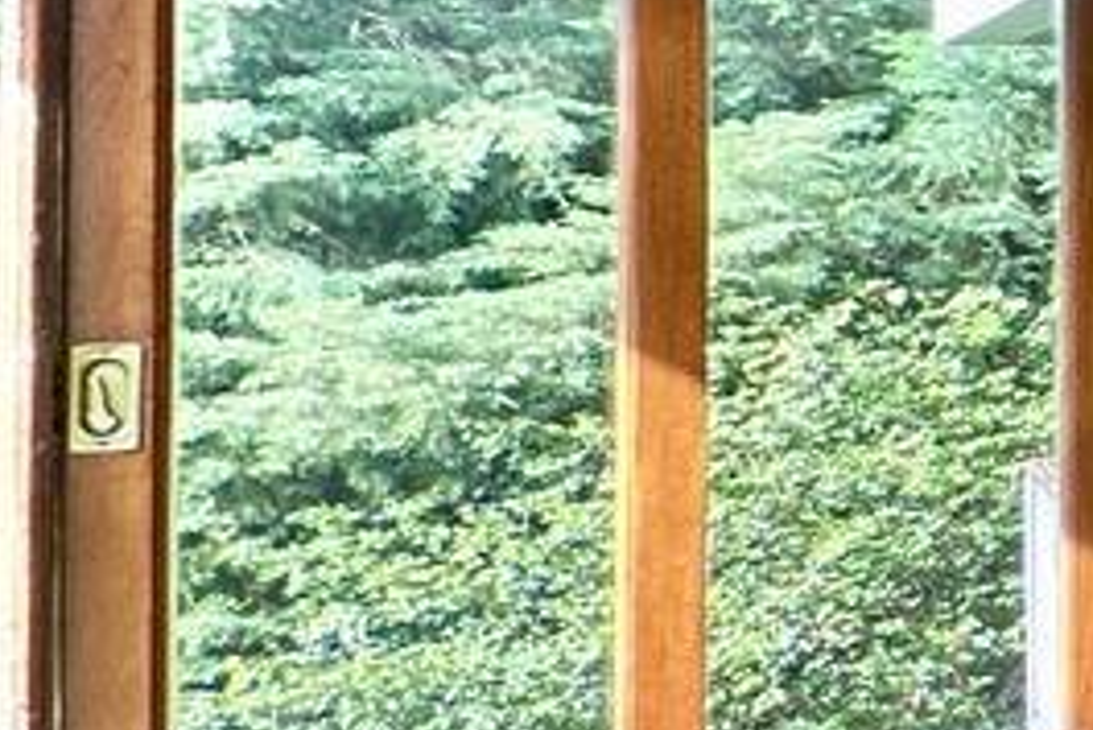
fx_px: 2400
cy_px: 148
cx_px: 2961
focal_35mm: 79
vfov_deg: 17.2
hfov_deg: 13.1
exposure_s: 1/120
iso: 100
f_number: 2.2
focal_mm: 2.22
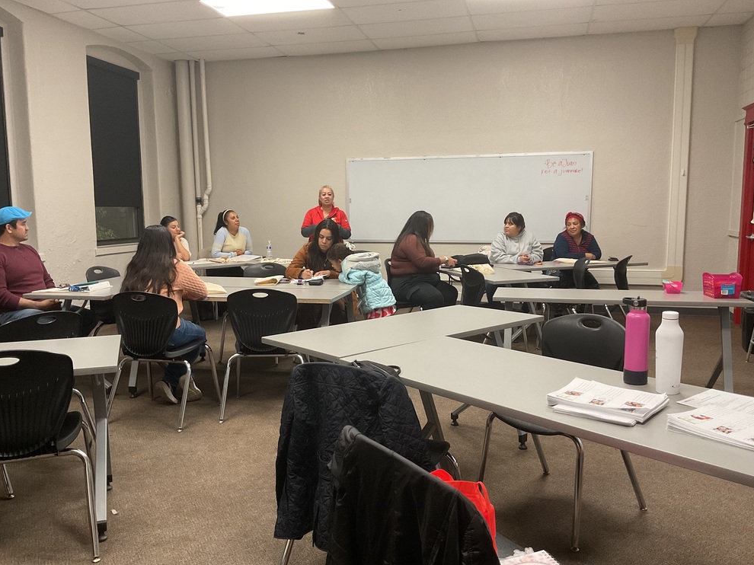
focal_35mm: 30
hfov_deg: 60.0
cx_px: 375
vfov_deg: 46.8
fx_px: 653
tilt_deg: -7.9
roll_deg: +0.9
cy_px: 292
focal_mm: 3
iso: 160
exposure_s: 1/60
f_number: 1.8
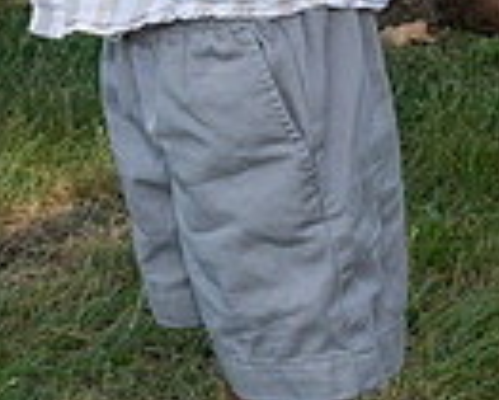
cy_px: -171
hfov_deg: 13.2
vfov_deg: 10.4
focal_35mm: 145
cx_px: 103
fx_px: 2143
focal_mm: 20
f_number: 5.6
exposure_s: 1/250
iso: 280
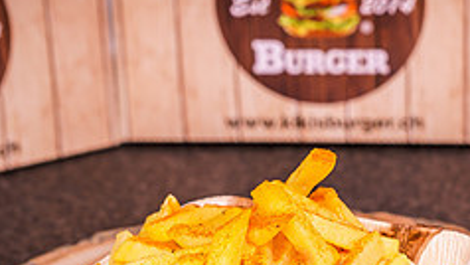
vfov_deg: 8.4
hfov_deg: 14.9
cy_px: 240
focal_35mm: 144
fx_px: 1795
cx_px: 293
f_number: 4
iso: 100
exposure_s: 1/250
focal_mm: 50
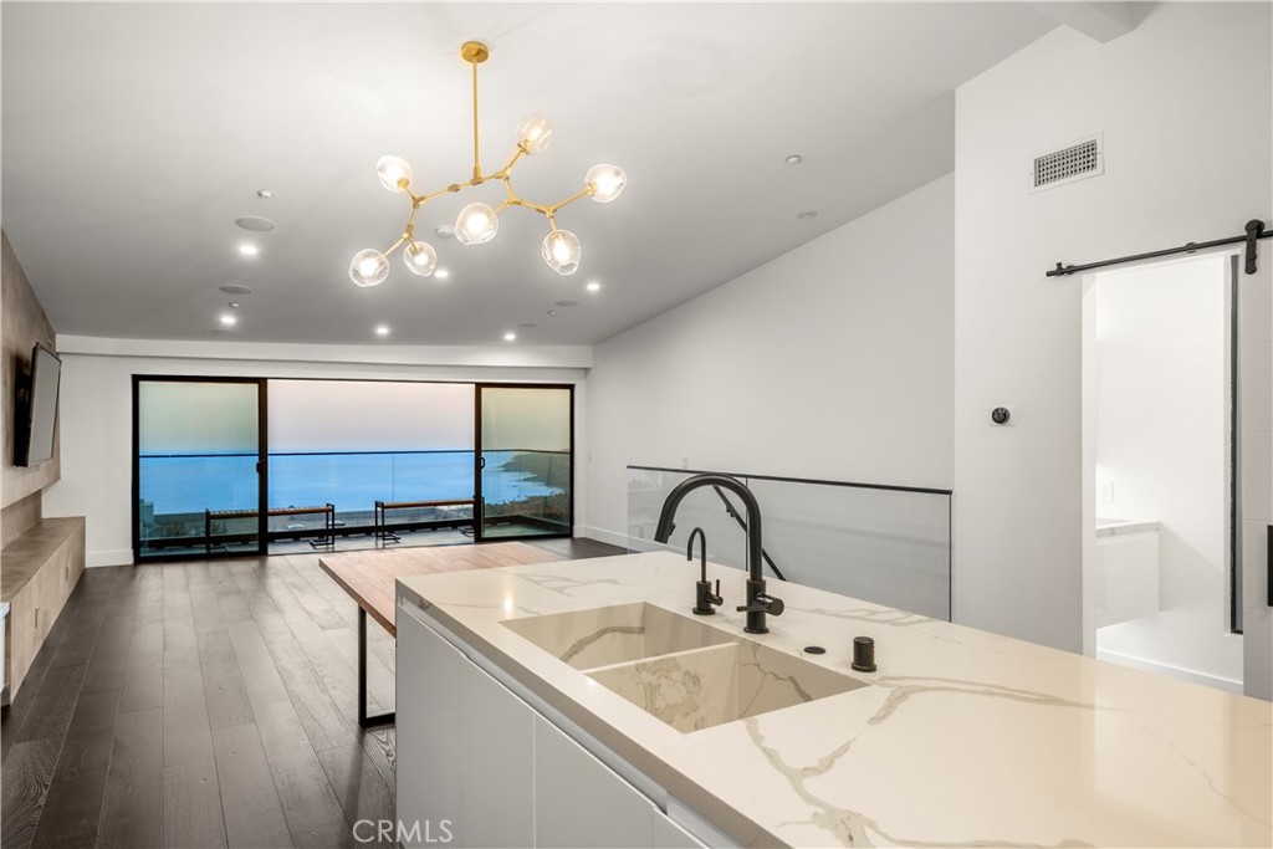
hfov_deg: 84.0
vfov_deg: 61.9
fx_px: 707
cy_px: 424
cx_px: 636
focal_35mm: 20
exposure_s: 1/1.25
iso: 80
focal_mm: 20
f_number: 8
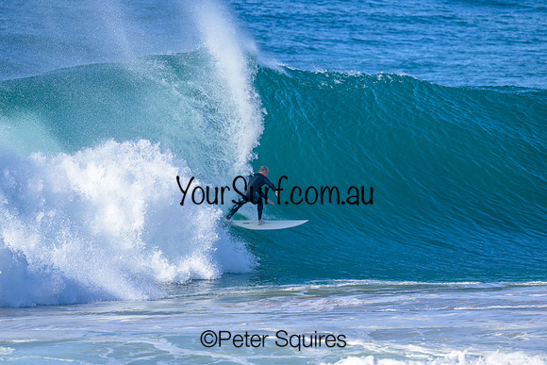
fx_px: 12158
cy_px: 182
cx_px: 274
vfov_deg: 1.7
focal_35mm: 800
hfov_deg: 2.6
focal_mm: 800
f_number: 6.3
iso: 450
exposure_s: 1/2000
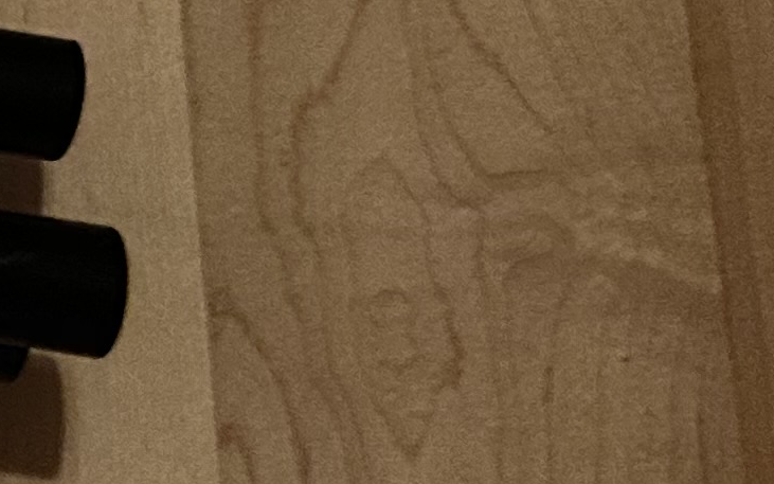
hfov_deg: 11.0
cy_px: -181
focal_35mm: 152
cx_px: -1243
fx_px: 3207
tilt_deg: -72.8
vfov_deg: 8.5
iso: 500
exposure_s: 1/25
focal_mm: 5.7
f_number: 1.5
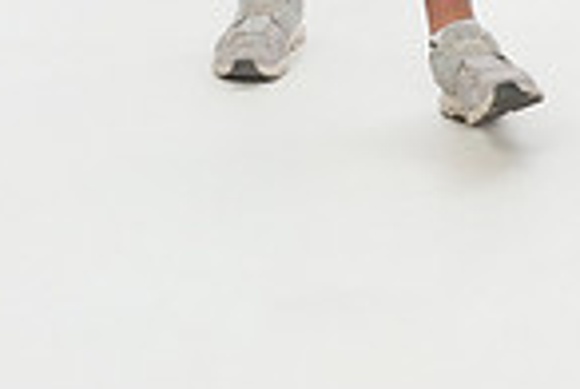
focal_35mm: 160
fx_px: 2583
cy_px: -472
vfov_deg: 8.1
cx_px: 330
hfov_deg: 12.8
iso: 640
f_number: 8
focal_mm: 52
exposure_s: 1/250
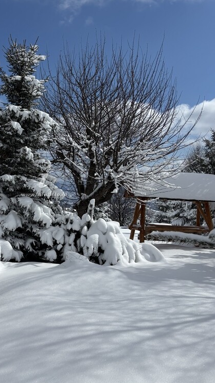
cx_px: 37
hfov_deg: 29.6
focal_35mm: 39
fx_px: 396
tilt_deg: +0.7
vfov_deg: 51.5
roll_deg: -3.3
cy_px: 172
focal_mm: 5.96
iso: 50
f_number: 1.6
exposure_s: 1/12195
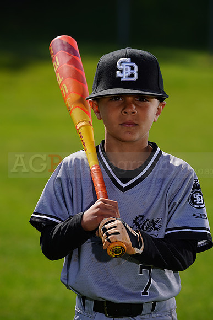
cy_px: 160
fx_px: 2448
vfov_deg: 7.5
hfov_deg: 5.0
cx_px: 106
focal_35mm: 276
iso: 100
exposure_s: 1/250
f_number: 8
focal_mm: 276
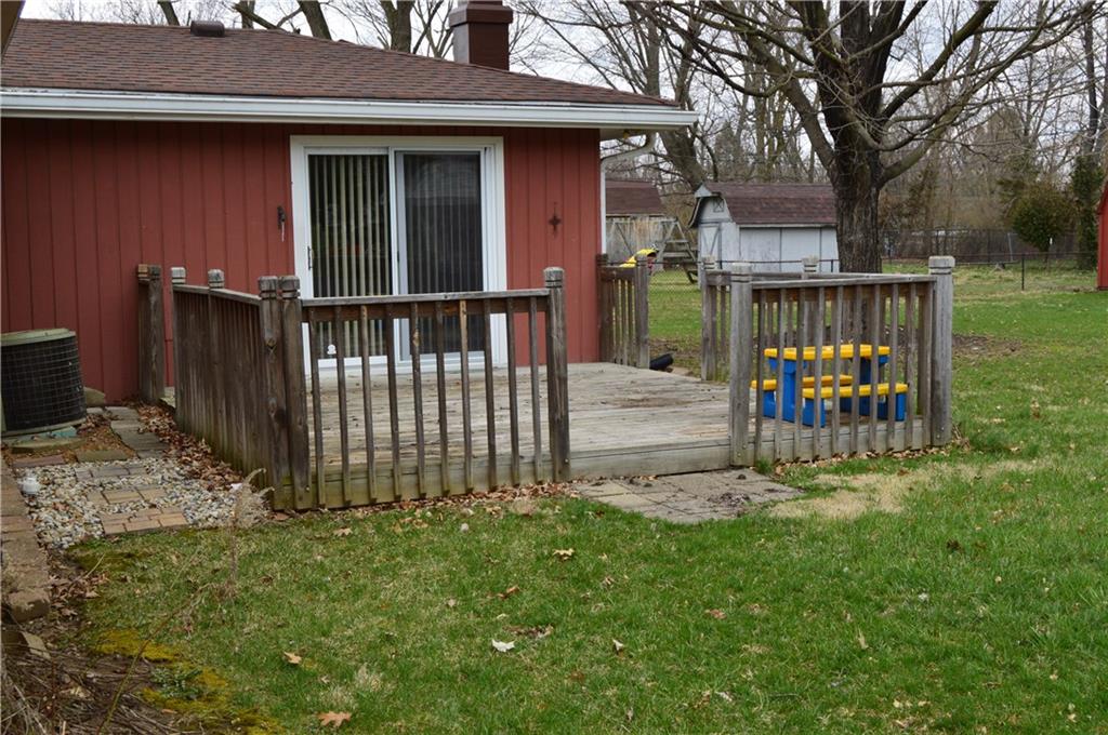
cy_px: 368
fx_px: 1383
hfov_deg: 43.7
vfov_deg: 29.8
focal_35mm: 45
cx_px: 554
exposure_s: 1/250
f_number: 10
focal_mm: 30
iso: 400
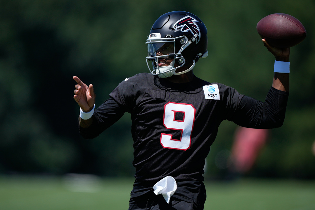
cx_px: 158
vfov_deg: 2.3
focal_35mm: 600
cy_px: 105
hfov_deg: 3.4
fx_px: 5248
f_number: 2.8
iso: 200
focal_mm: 400
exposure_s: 1/4000
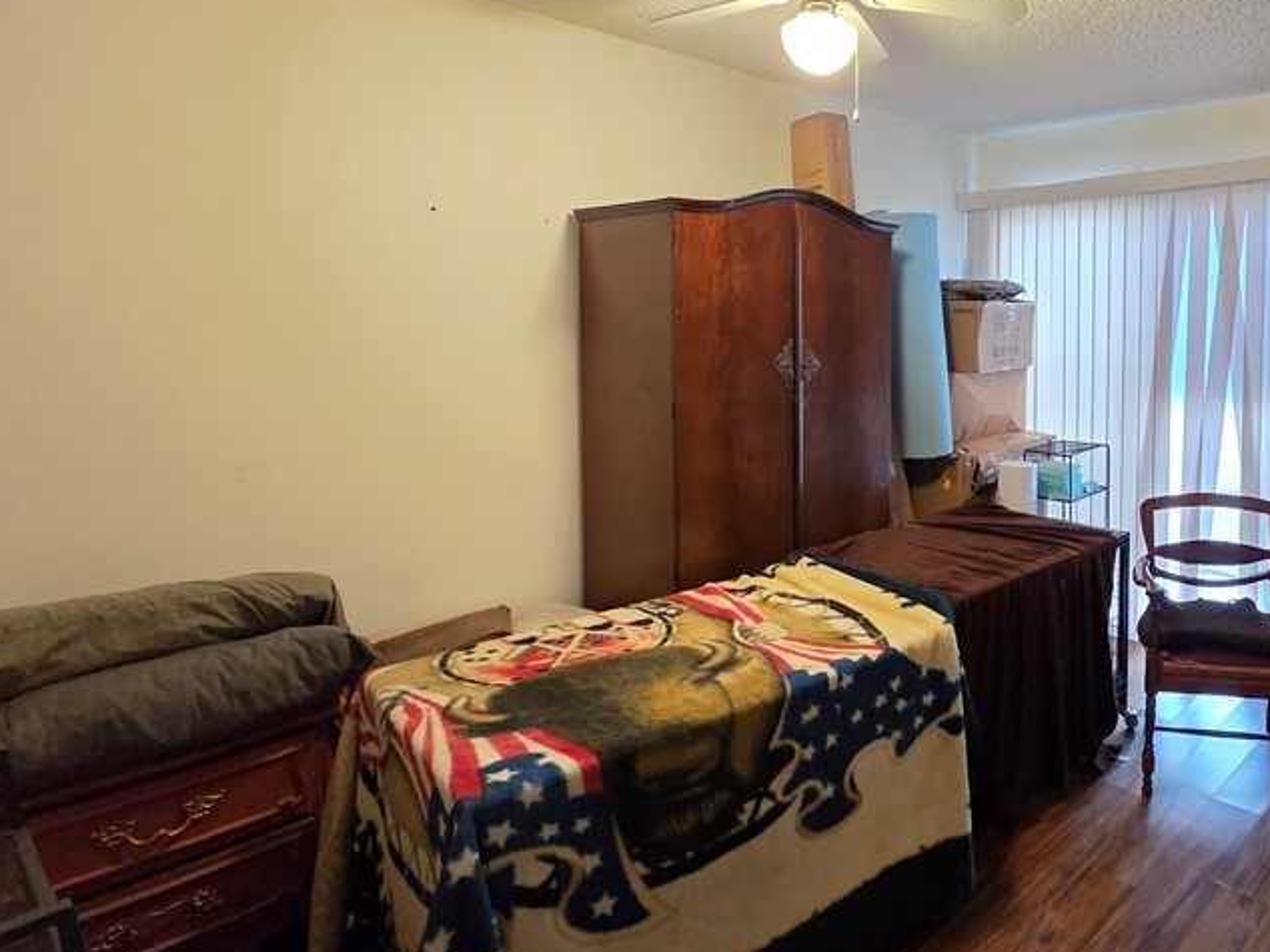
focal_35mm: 21
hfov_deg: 73.3
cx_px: 956
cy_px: 355
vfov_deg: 62.5
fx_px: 770
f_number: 2.2
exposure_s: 1/60
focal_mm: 2.2
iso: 1600
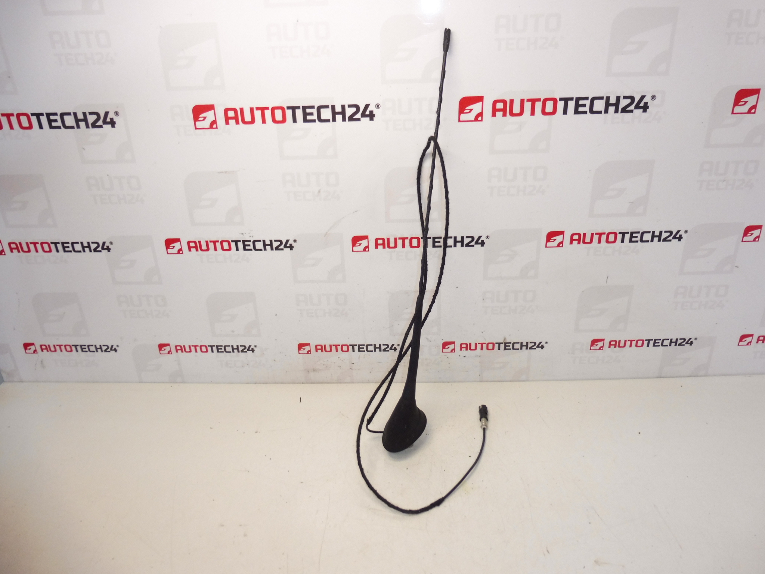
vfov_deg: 56.8
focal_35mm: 24
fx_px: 530
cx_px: 382
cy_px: 287
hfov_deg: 71.6
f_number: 3.5
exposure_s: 1/80
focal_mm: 4.3
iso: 200
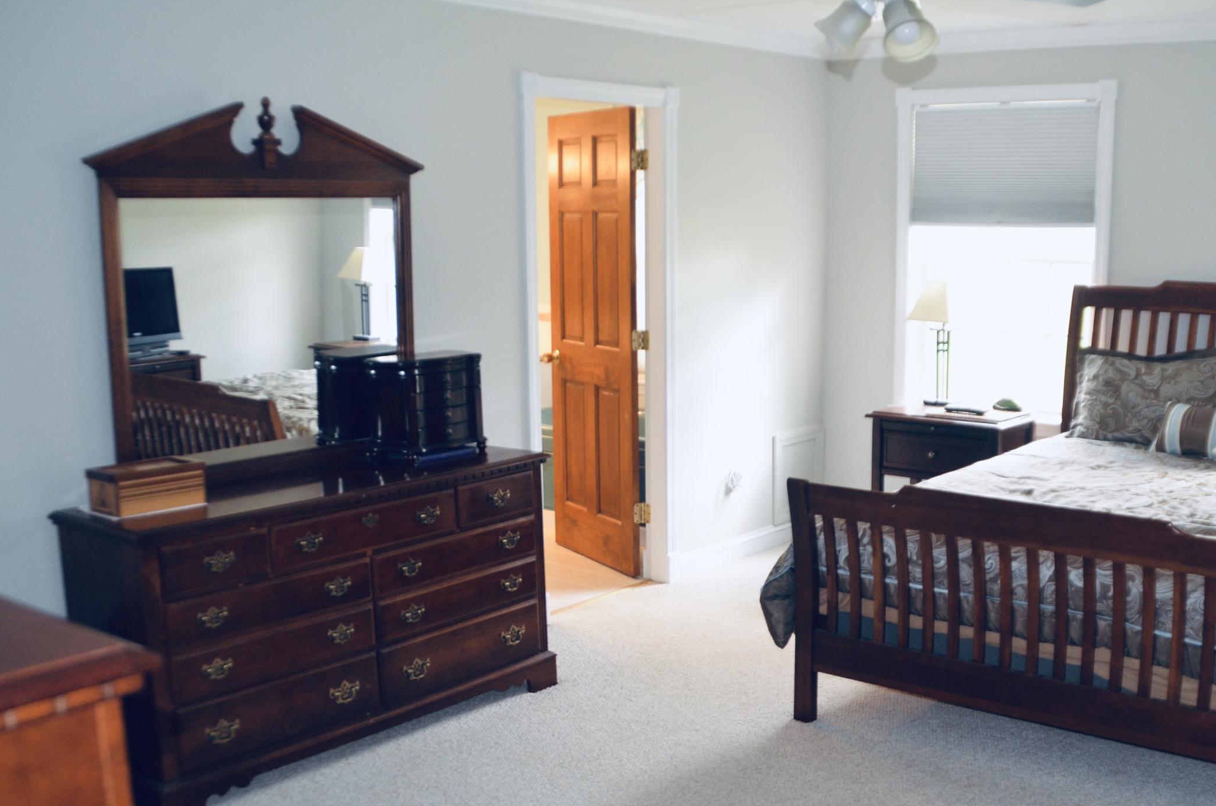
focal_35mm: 39
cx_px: 736
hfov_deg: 49.3
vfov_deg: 33.9
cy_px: 490
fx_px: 1315
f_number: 3.5
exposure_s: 1/60
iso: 800
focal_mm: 18
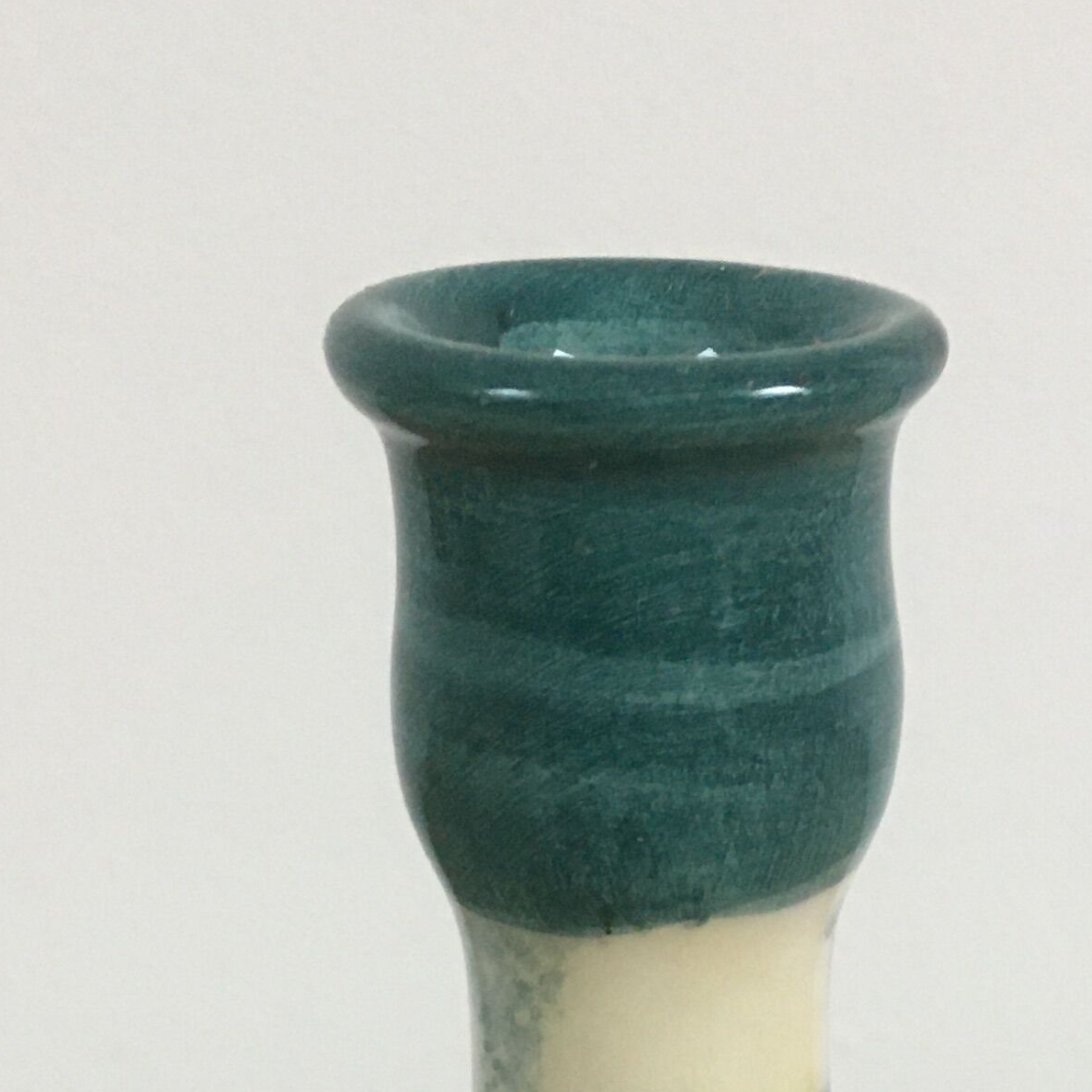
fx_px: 3105
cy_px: 1286
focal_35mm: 87
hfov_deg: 19.9
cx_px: 678
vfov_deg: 18.9
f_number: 2.2
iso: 160
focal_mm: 4.15
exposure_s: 1/33
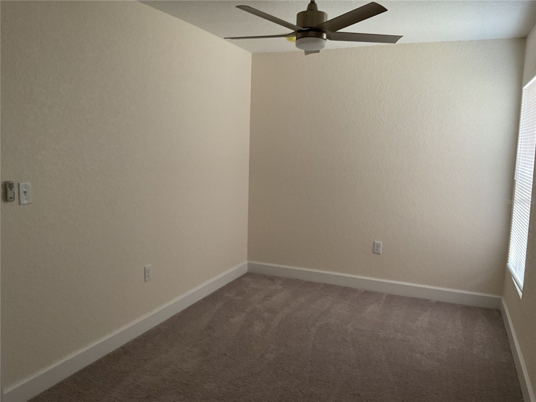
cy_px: 201
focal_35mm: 29
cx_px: 268
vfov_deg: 48.2
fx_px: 449
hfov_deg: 61.7
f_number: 1.8
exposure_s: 1/60
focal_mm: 3
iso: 100
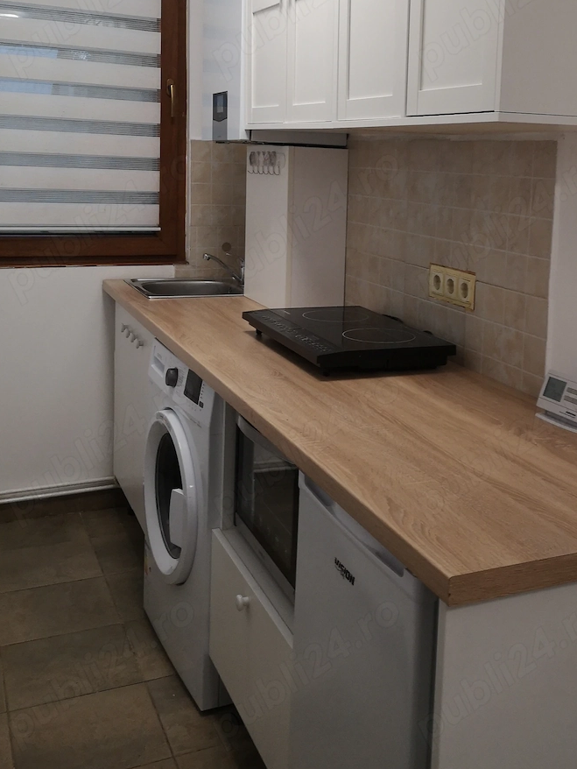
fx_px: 911
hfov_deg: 34.7
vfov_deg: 45.2
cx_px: 407
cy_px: 272
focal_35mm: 41
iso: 100
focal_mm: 3.95
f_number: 1.8
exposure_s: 1/50
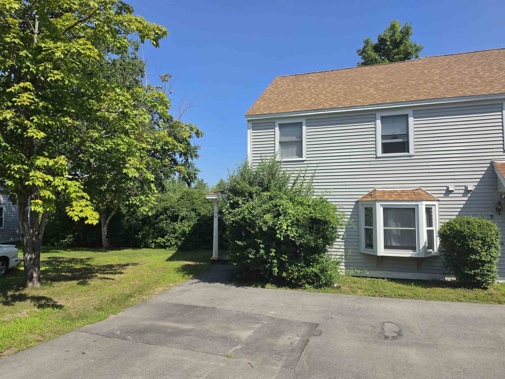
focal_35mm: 23
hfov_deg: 73.9
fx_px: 336
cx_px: 252
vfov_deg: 58.9
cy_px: 190
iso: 64
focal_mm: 6.5
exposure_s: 1/5955
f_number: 1.4
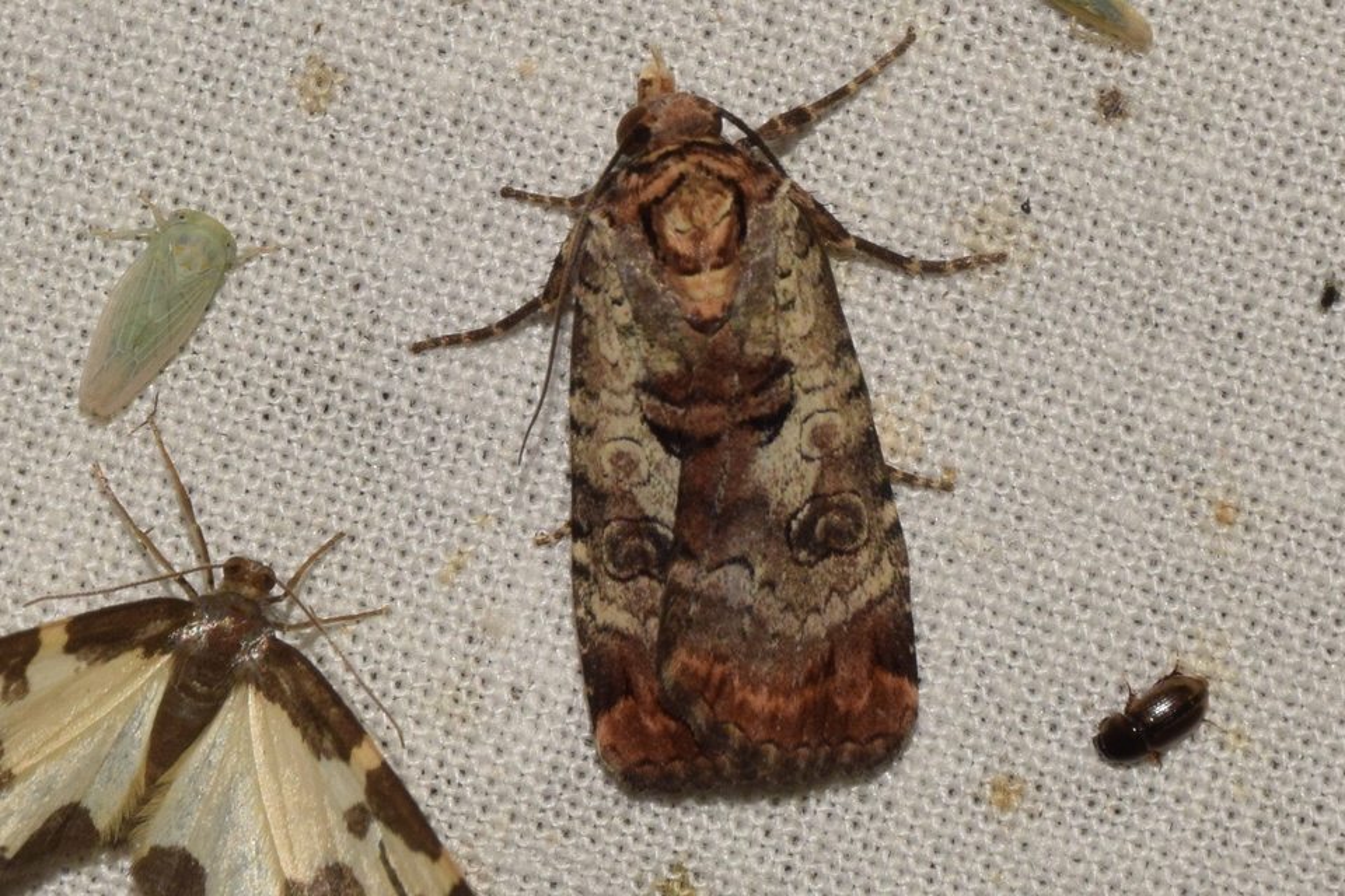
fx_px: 7845
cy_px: 448
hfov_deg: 9.8
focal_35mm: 210
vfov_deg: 6.5
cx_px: 672
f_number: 14
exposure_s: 1/200
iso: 400
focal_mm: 140
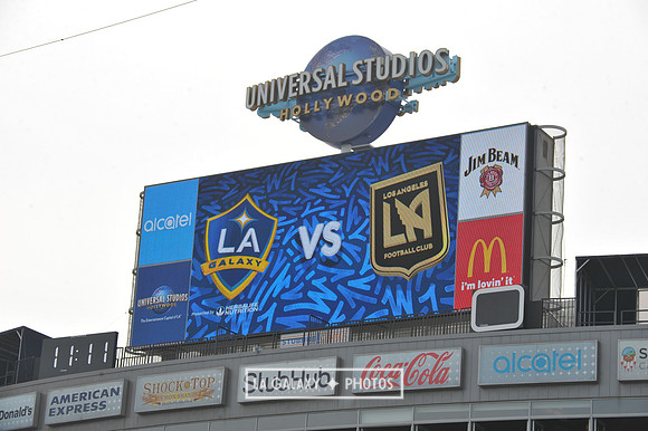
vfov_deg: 11.8
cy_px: 216
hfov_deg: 17.7
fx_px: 2087
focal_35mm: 116
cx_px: 324
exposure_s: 1/400
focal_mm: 116
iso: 200
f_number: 10
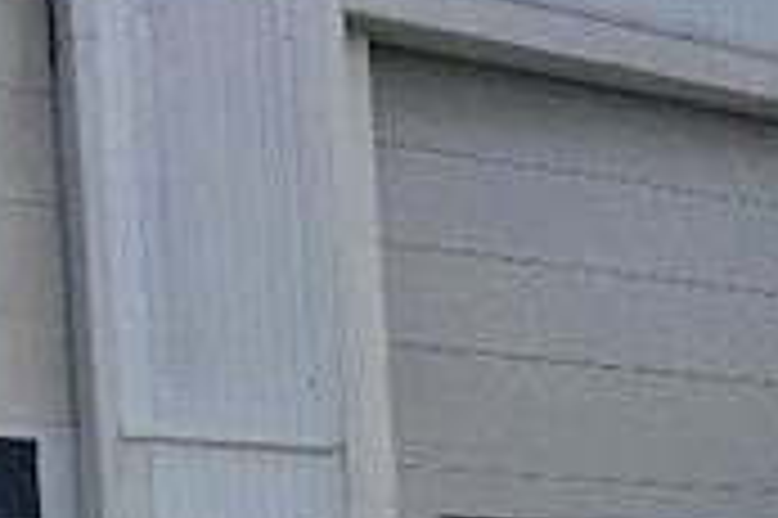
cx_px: 926
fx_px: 2029
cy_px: 874
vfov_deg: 13.3
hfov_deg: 20.4
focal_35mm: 94
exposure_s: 1/909
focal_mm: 4
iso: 20
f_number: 1.8
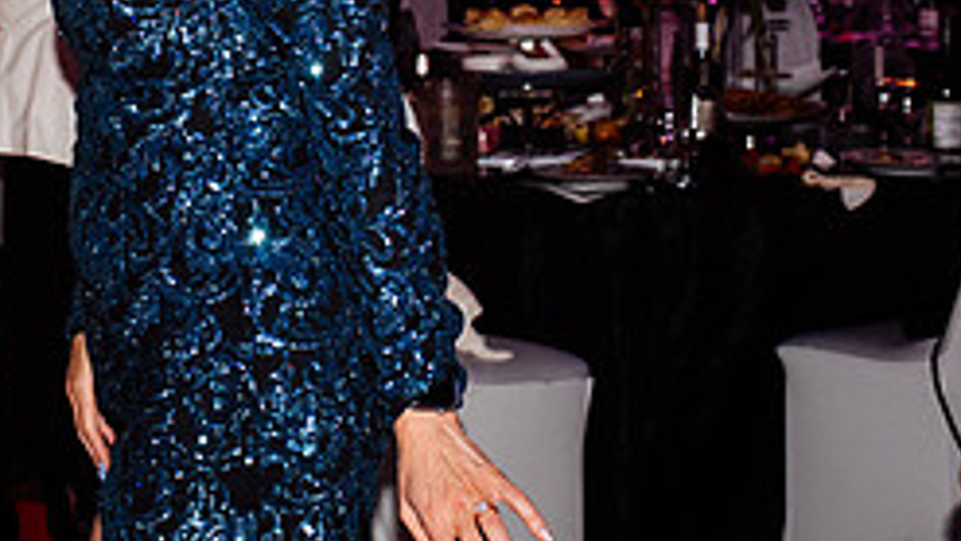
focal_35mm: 86
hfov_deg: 24.2
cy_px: -103
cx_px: 148
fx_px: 2192
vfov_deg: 13.7
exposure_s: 1/200
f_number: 4
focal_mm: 35
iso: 1600
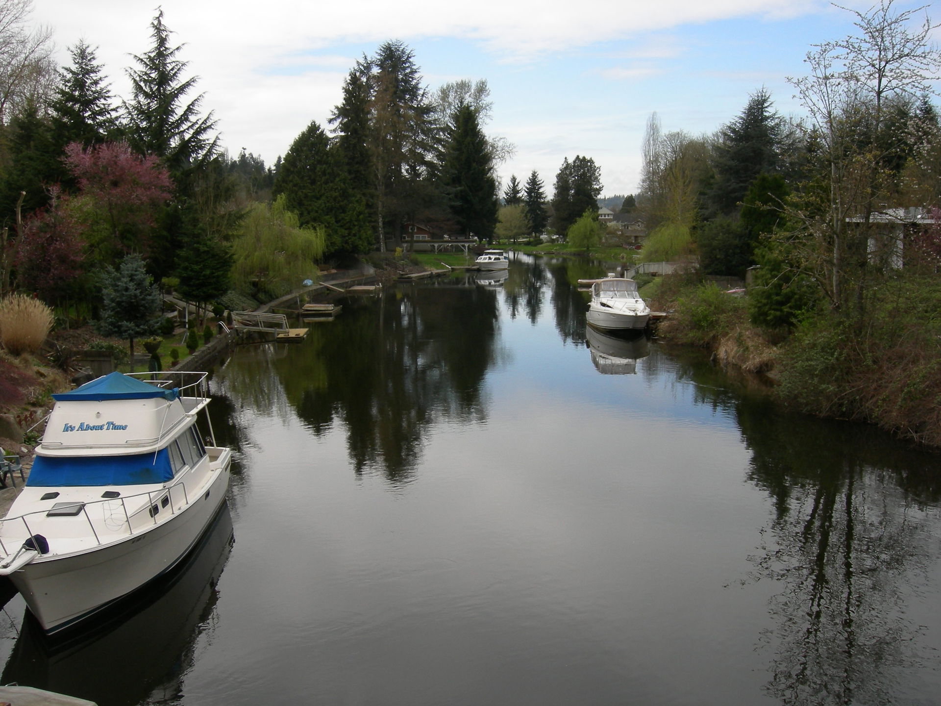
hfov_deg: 51.4
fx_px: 979
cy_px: 353
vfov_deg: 39.7
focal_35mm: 36
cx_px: 470
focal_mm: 7.5
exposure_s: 1/230
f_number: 5.4
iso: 64
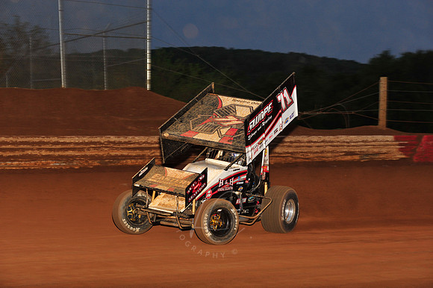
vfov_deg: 13.7
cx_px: 216
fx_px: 1202
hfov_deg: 20.4
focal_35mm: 100
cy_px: 144
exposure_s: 1/320
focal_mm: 100
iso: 800
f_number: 6.3
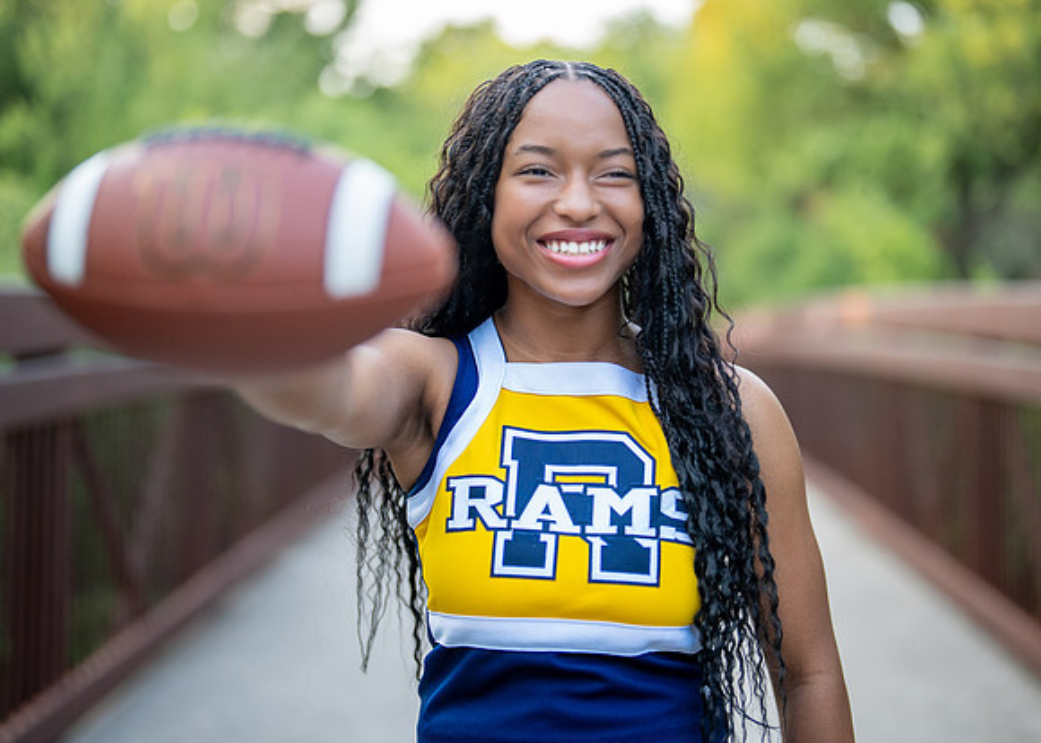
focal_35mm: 60
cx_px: 548
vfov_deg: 23.5
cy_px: 329
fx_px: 1782
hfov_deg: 32.6
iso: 400
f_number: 1.2
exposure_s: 1/500
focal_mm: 50
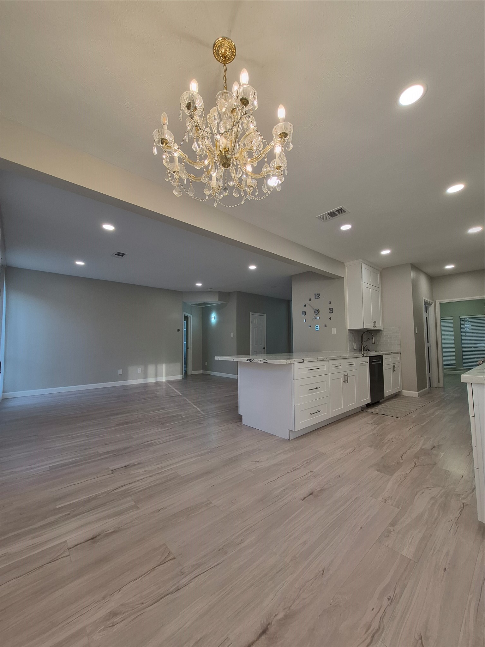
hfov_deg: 89.9
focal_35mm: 13
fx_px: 243
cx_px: 242
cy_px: 324
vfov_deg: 106.2
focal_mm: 1.74
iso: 64
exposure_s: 1/120
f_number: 2.2
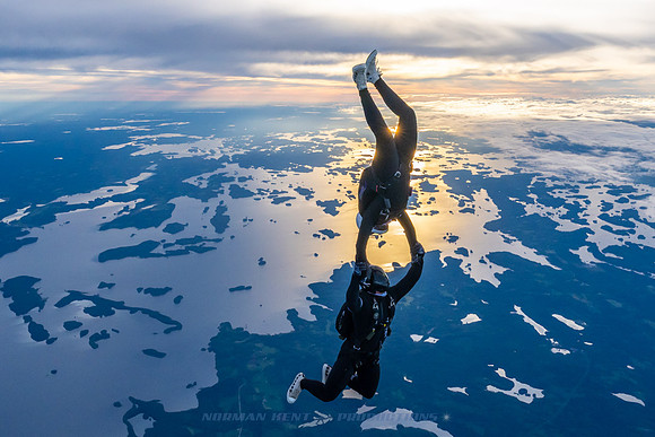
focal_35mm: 45
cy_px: 187
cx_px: 311
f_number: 11
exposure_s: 1/1600
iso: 1600
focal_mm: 27
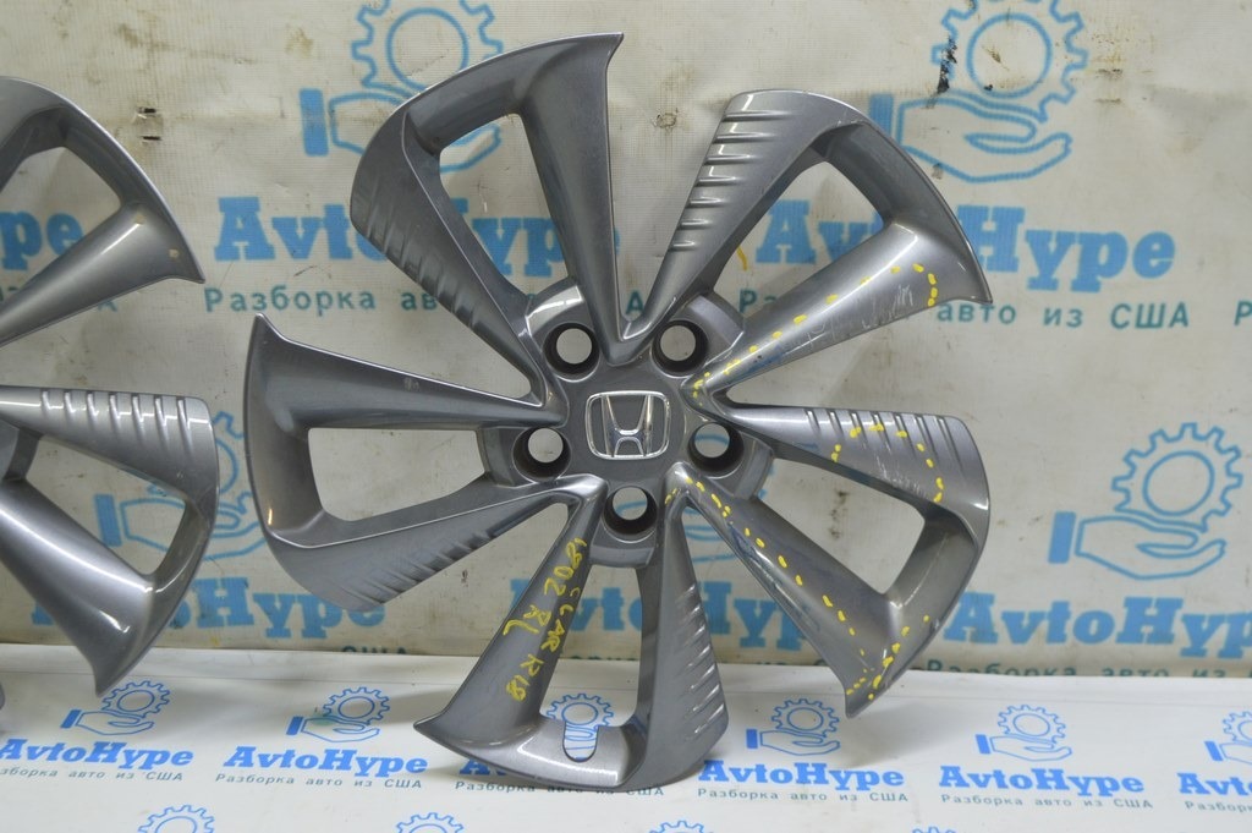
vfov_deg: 33.0
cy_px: 416
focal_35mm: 40
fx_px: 1407
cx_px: 626
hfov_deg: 48.0
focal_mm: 27
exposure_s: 1/20
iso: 400
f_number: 5.6
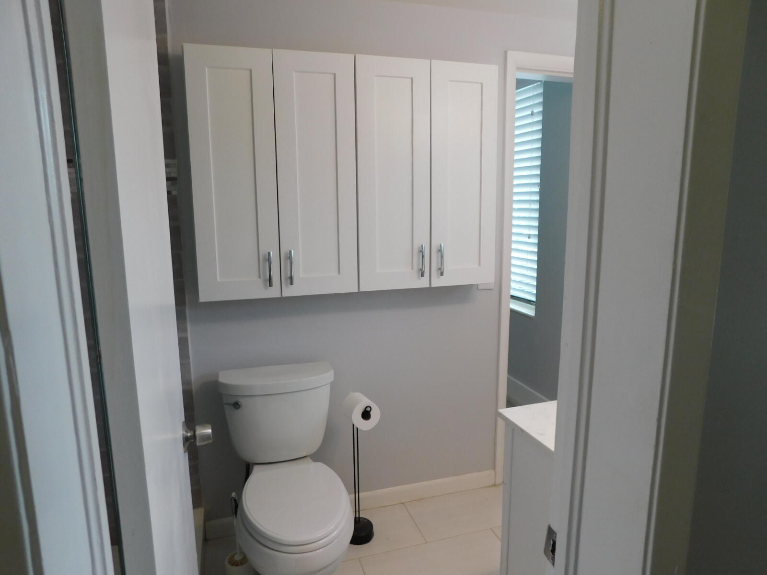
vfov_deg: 58.9
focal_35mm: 23
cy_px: 288
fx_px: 510
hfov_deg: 73.9
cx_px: 384
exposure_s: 1/30
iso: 125
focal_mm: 4
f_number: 3
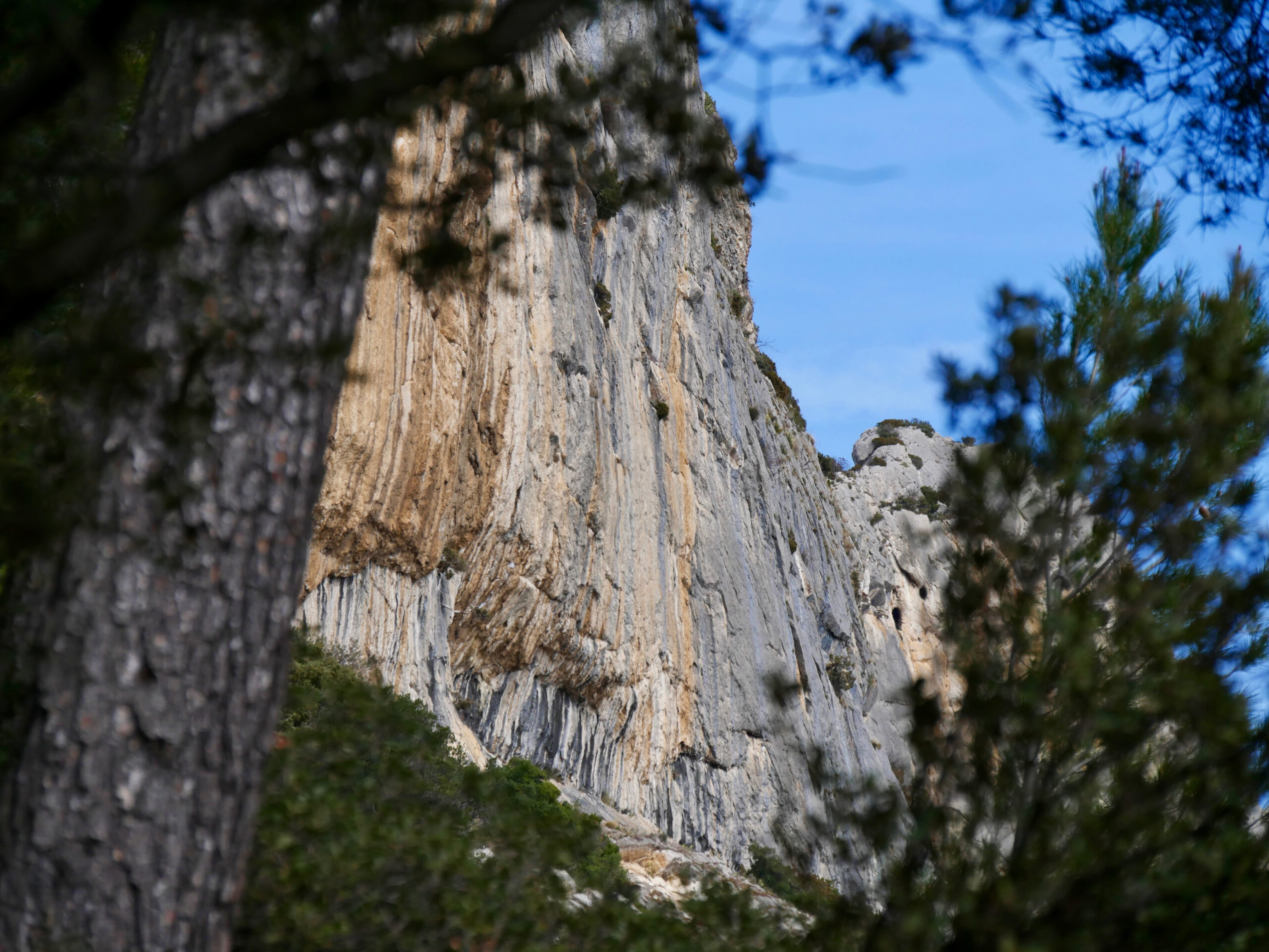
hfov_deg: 10.1
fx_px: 7149
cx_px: 632
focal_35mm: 195
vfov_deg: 7.6
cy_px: 478
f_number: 6.3
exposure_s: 1/640
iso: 200
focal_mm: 97
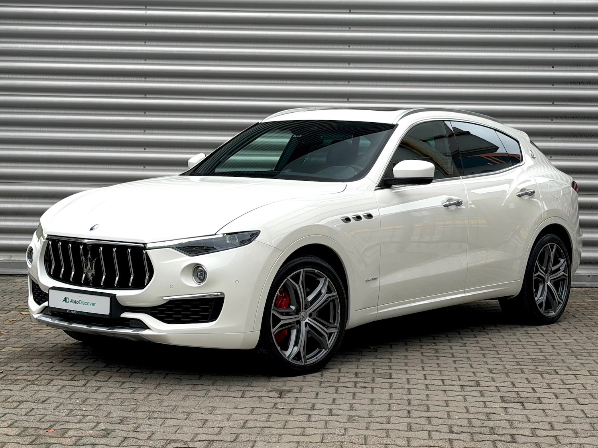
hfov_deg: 39.7
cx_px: 299
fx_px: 829
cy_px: 224
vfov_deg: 30.3
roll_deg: -0.8
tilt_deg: -1.4
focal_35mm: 48
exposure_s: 1/415
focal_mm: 6.76
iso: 64
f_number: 1.78
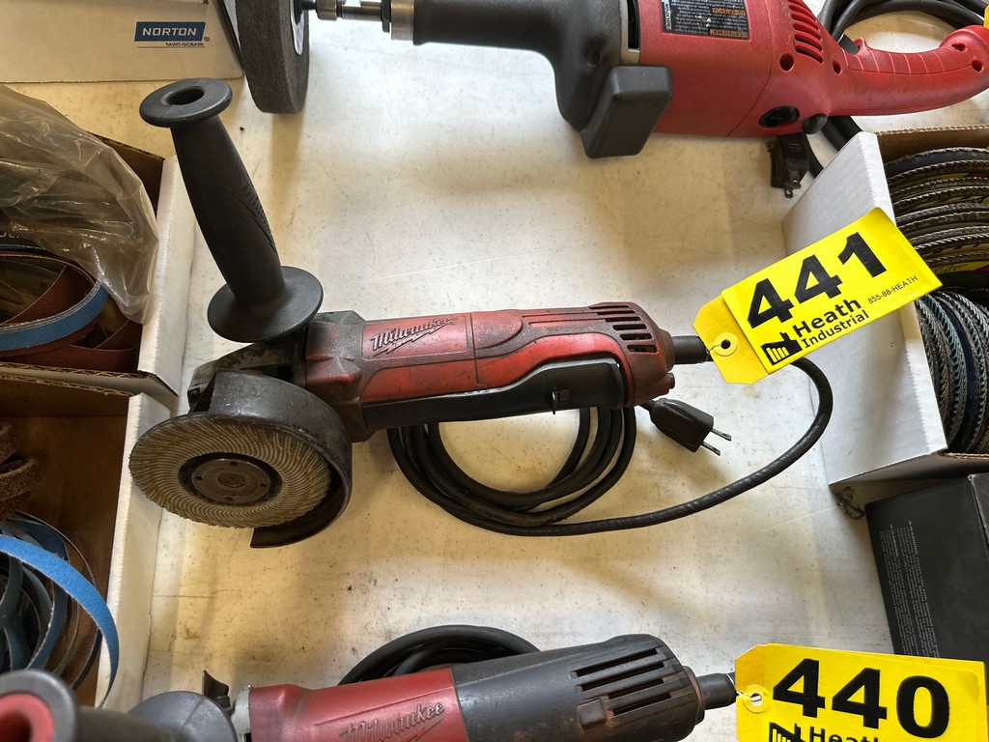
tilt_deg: -73.5
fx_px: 686
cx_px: 494
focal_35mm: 24
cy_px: 371
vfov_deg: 56.8
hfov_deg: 71.6
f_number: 1.78
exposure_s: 1/121
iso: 125
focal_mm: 6.86
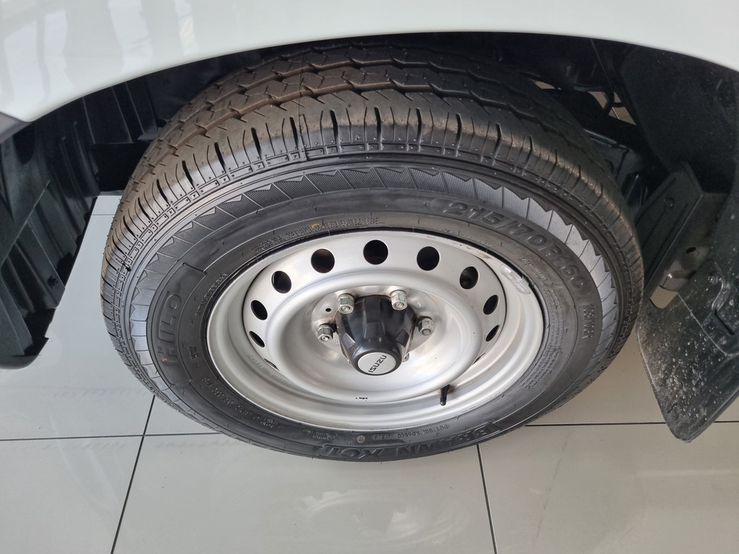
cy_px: 277
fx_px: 555
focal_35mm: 26
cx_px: 370
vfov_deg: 53.1
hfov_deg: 67.3
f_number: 1.8
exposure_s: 1/100
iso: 100
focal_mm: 5.4
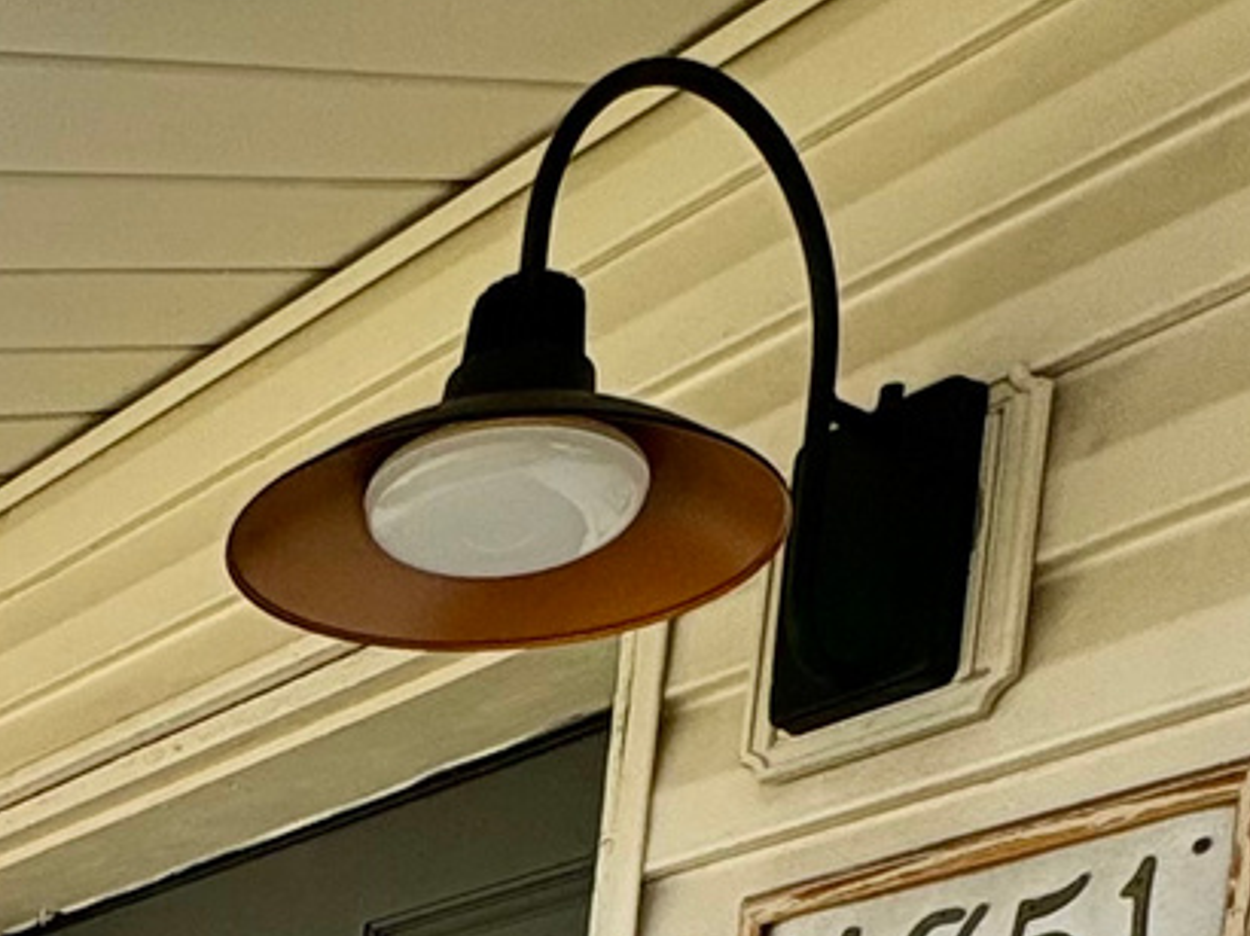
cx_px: -540
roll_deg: -4.0
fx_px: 2526
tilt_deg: -5.0
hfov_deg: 23.3
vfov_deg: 16.0
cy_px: 1909
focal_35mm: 70
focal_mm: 2.22
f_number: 2.2
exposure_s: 1/565
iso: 40
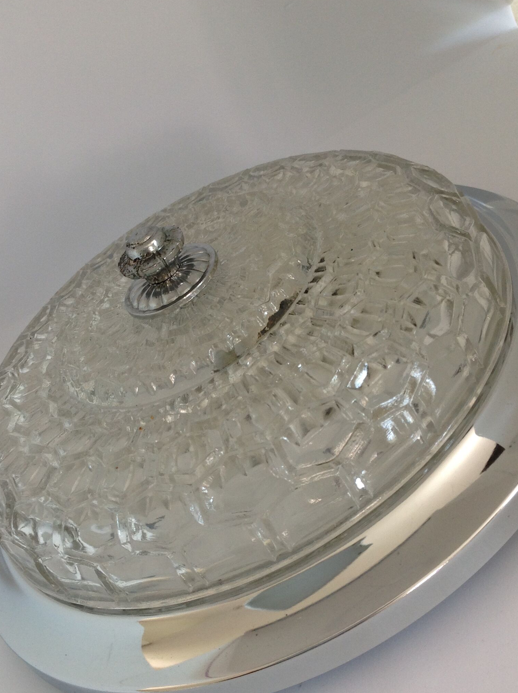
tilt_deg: -34.2
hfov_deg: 32.1
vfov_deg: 42.0
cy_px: 408
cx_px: 260
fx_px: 900
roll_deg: +36.3
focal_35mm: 45
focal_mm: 4.28
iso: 50
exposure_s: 1/30
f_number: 2.4
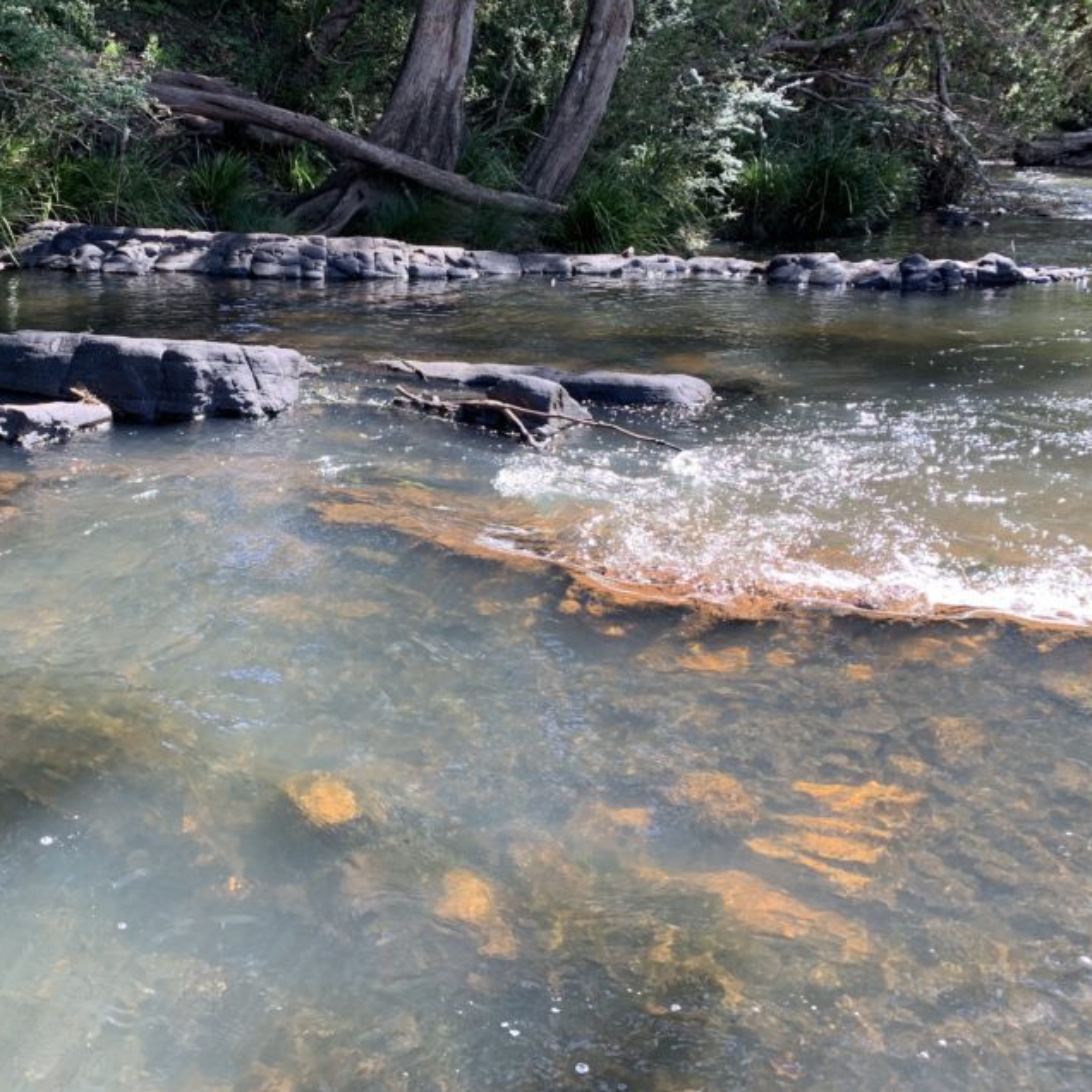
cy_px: 479
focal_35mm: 37
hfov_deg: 44.1
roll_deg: -1.9
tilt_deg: -16.4
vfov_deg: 44.8
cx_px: 338
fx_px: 1321
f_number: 1.8
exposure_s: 1/159
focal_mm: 4.25
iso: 25
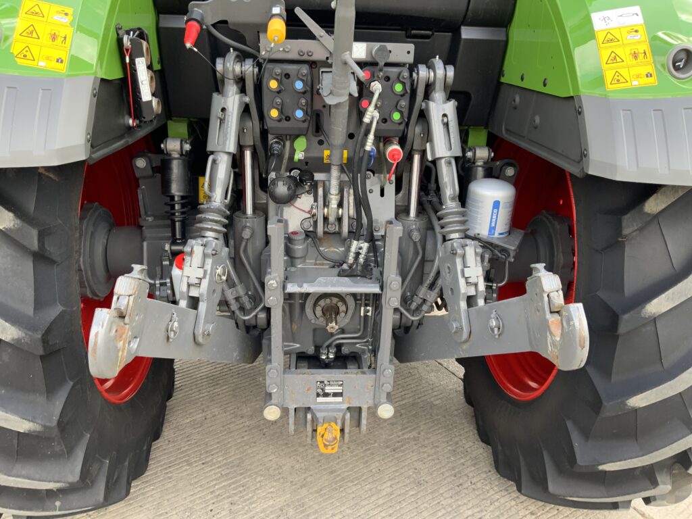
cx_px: 346
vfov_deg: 48.2
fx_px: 580
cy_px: 260
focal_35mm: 29
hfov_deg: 61.7
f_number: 1.8
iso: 25
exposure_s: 1/122
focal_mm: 3
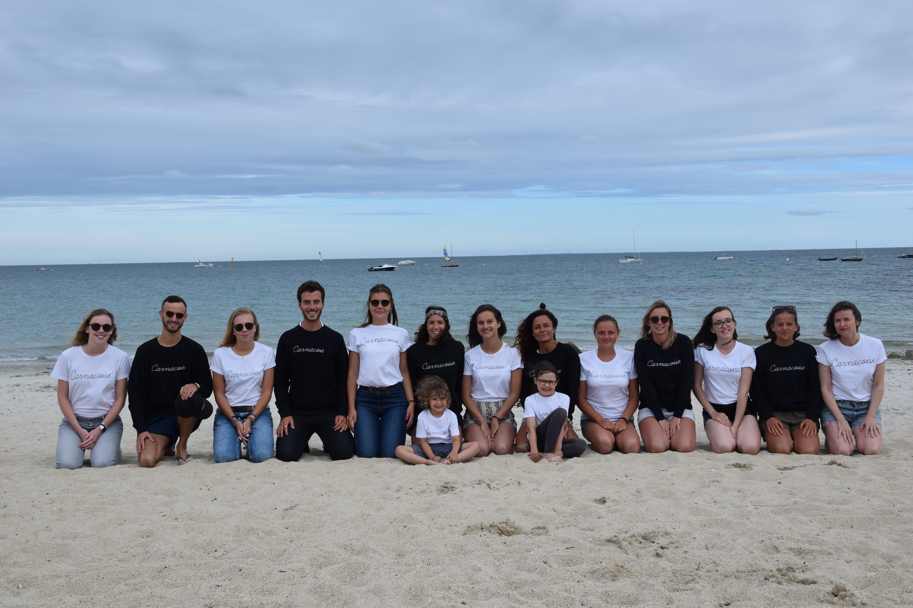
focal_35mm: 42
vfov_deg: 31.9
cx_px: 456
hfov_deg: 46.4
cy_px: 304
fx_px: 1065
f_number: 9
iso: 200
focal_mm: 28
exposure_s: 1/320
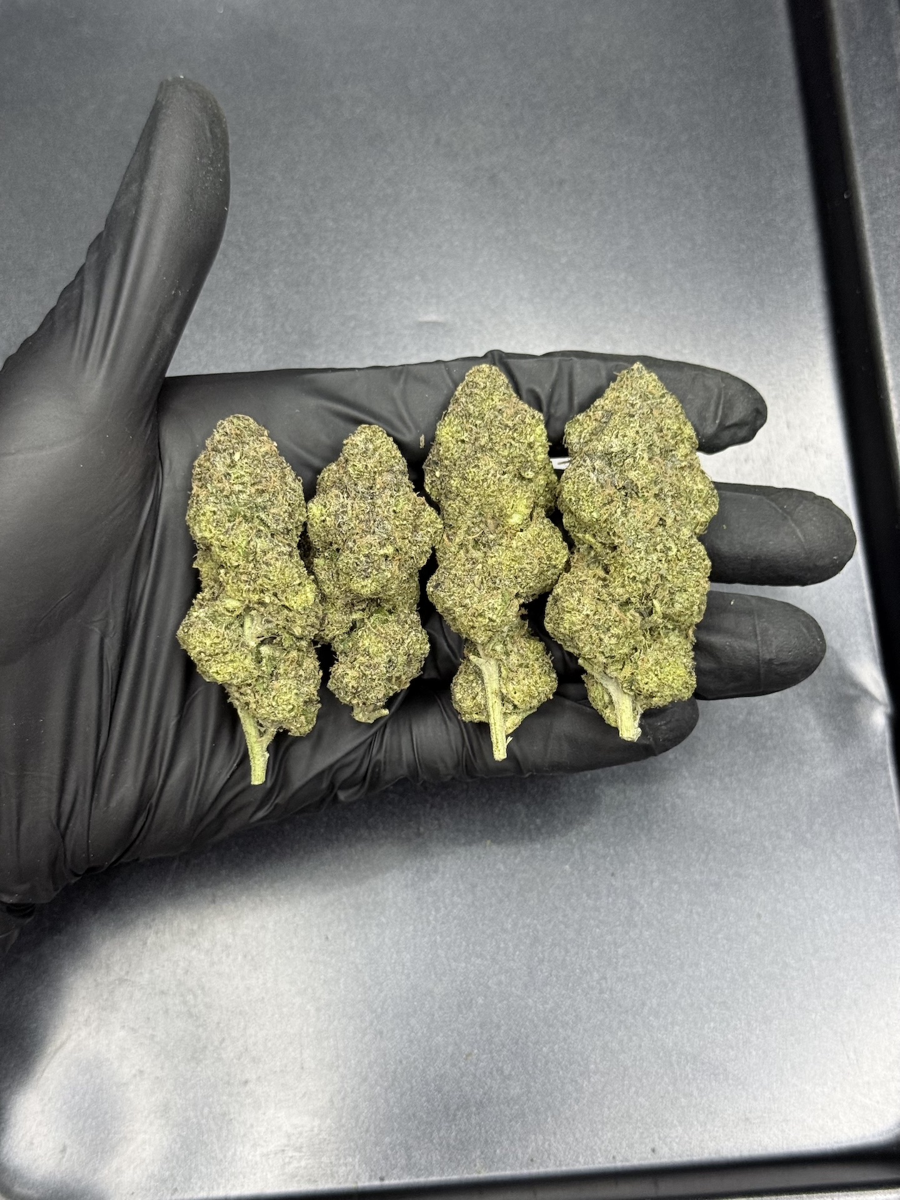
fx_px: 1664
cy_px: 600
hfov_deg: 30.3
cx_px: 450
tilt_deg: -75.0
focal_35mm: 48
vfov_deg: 39.7
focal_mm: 6.76
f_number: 1.78
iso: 125
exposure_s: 1/50
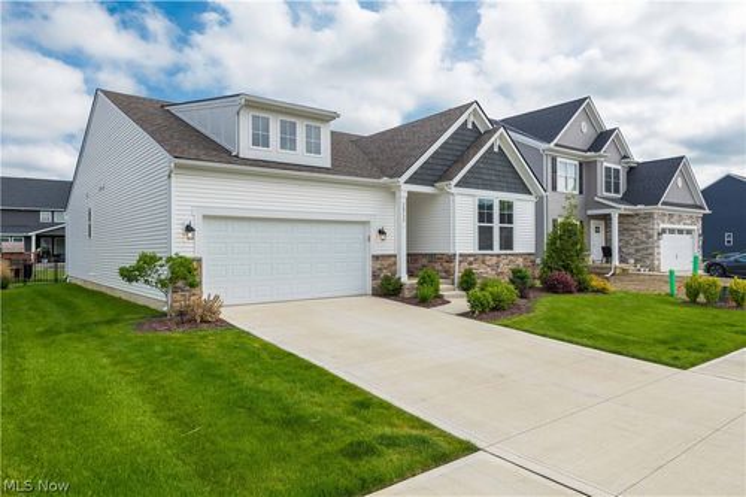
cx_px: 373
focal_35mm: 24
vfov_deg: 53.1
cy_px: 248
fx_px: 497
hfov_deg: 73.8
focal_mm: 24
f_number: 9
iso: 100
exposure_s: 1/320
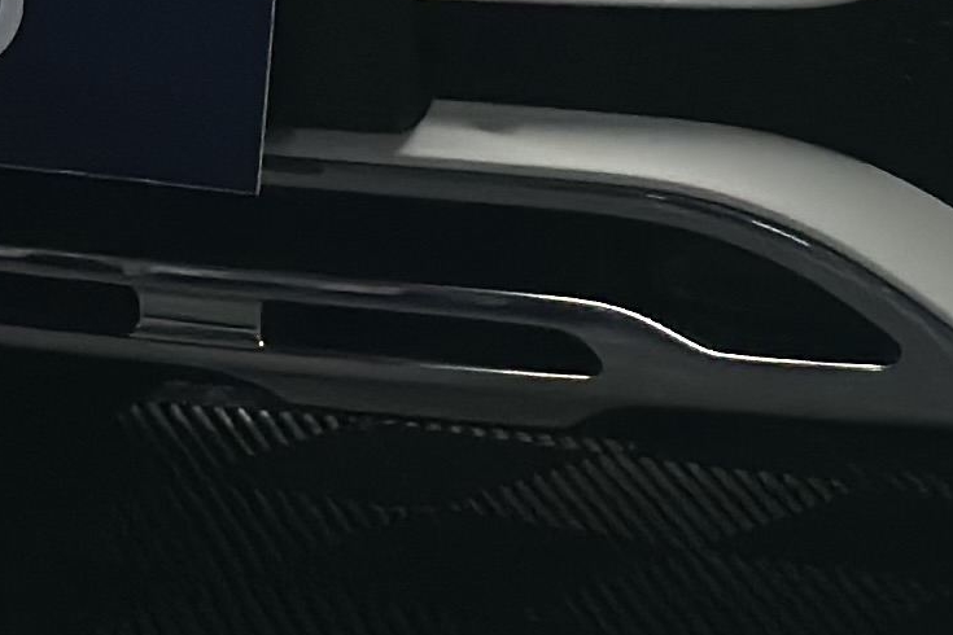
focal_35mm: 274
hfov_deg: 7.4
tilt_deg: -4.2
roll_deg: +0.4
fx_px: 7253
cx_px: 1374
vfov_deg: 4.9
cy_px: -756
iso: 64
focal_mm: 6.86
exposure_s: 1/100
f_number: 1.78
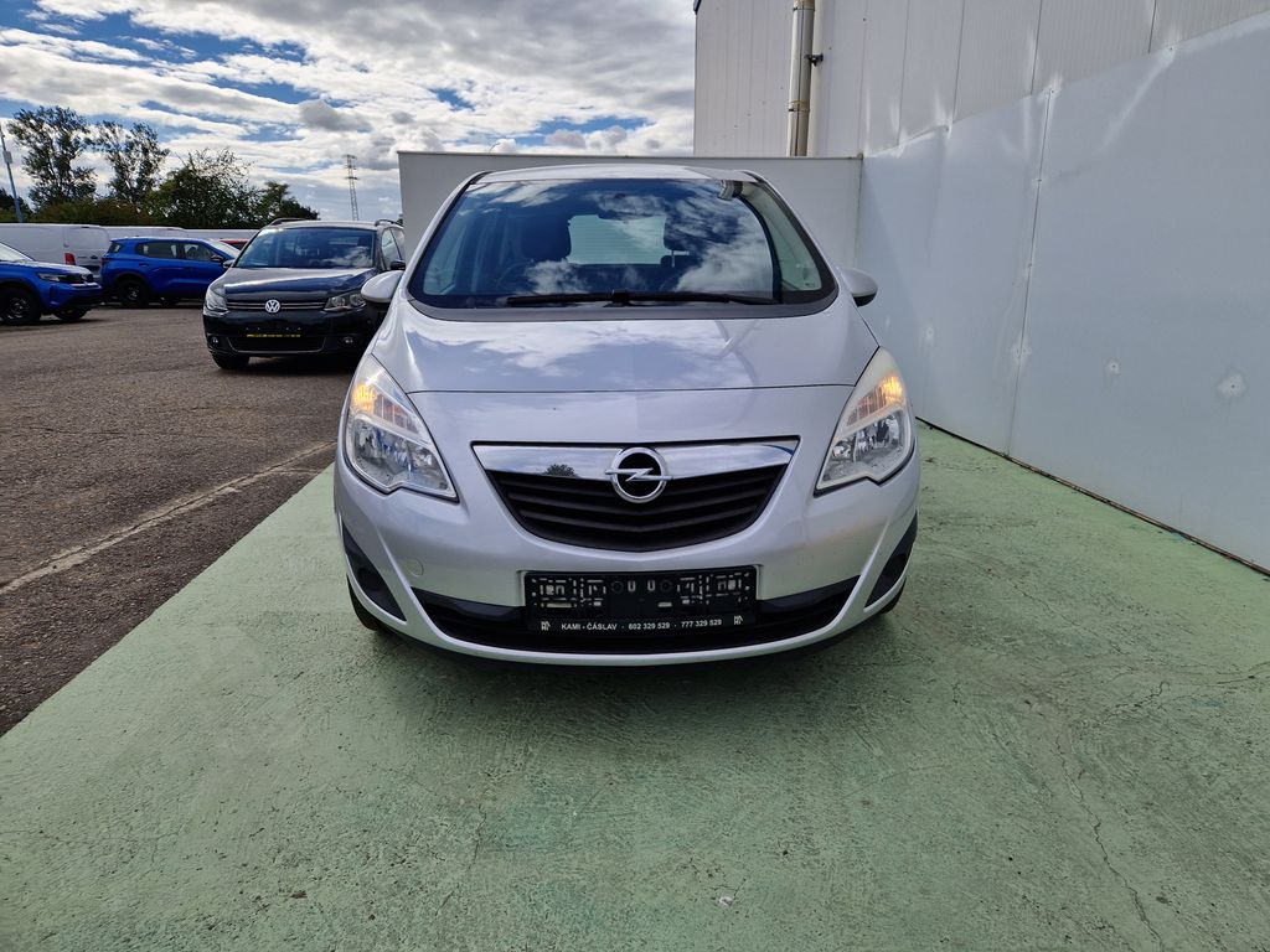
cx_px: 635
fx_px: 844
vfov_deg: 58.9
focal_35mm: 23
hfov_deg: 73.9
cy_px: 476
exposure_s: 1/2352
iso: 50
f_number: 1.8
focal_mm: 5.4
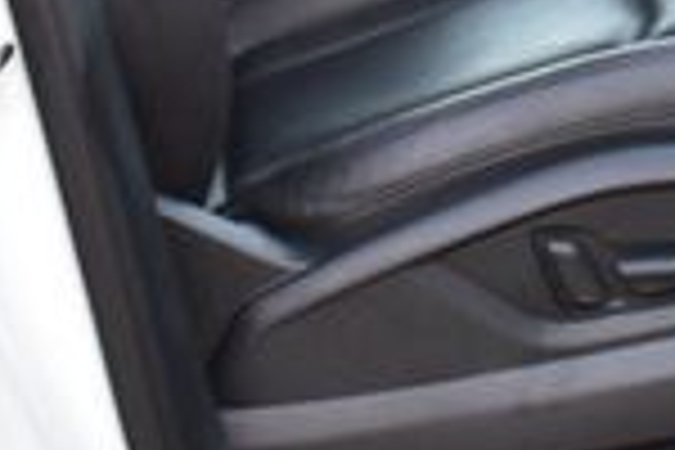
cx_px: 882
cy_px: -194
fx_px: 2400
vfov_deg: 10.4
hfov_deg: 15.2
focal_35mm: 128
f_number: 6.3
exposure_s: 1/15
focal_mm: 20
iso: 560
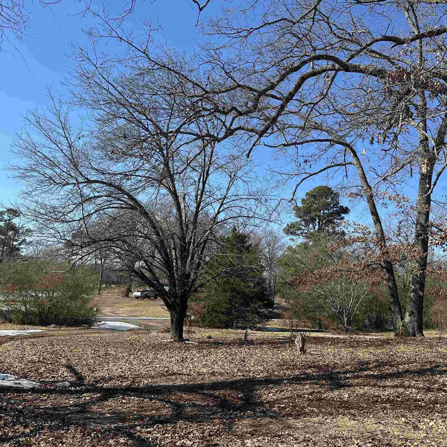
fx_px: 424
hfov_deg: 55.4
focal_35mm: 29
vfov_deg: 55.6
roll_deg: -5.8
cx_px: 260
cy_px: 218
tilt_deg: +11.1
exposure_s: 1/2410
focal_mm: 6.86
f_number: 1.78
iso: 80
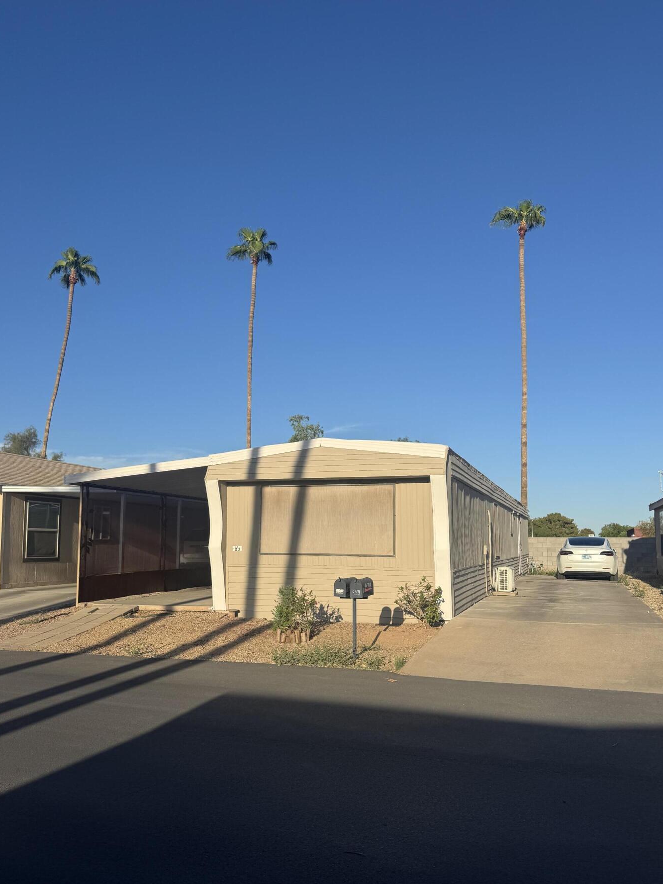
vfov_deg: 65.2
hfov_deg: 51.3
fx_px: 690
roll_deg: +0.0
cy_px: 481
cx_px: 322
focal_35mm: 27
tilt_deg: +4.4
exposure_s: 1/4950
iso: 80
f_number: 1.78
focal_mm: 6.76
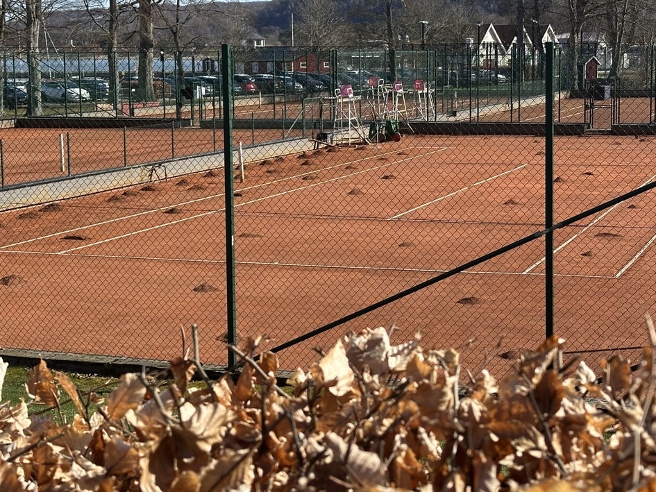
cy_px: 185
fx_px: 1232
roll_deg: +1.0
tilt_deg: -5.4
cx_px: 374
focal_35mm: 65
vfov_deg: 22.5
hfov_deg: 29.8
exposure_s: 1/2809
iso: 64
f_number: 1.78
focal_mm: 6.86
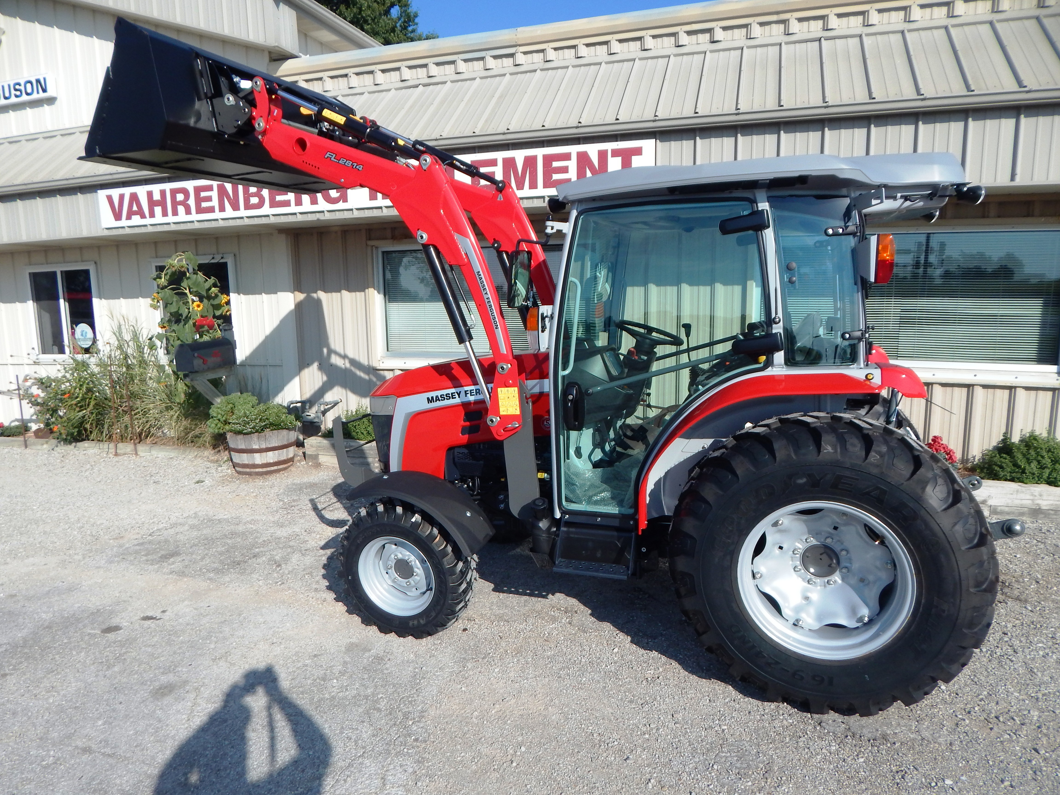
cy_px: 398
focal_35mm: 22
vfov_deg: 61.1
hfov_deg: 76.4
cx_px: 530
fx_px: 674
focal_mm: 4
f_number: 6
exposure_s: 1/500
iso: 125
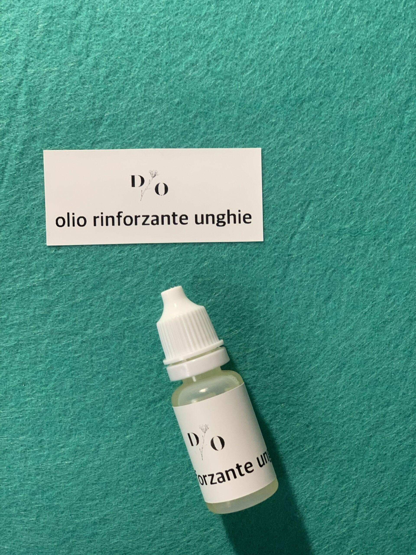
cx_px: 208
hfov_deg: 28.0
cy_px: 278
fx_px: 833
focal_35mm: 52
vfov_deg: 36.8
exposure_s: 1/50
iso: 160
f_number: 2.4
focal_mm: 6
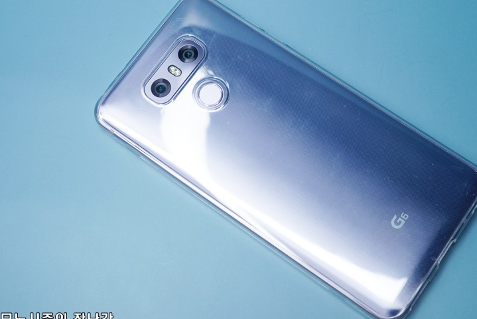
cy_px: 153
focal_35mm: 50
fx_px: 663
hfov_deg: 39.5
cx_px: 263
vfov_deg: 27.0
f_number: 7.1
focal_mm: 30
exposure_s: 1/200
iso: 400
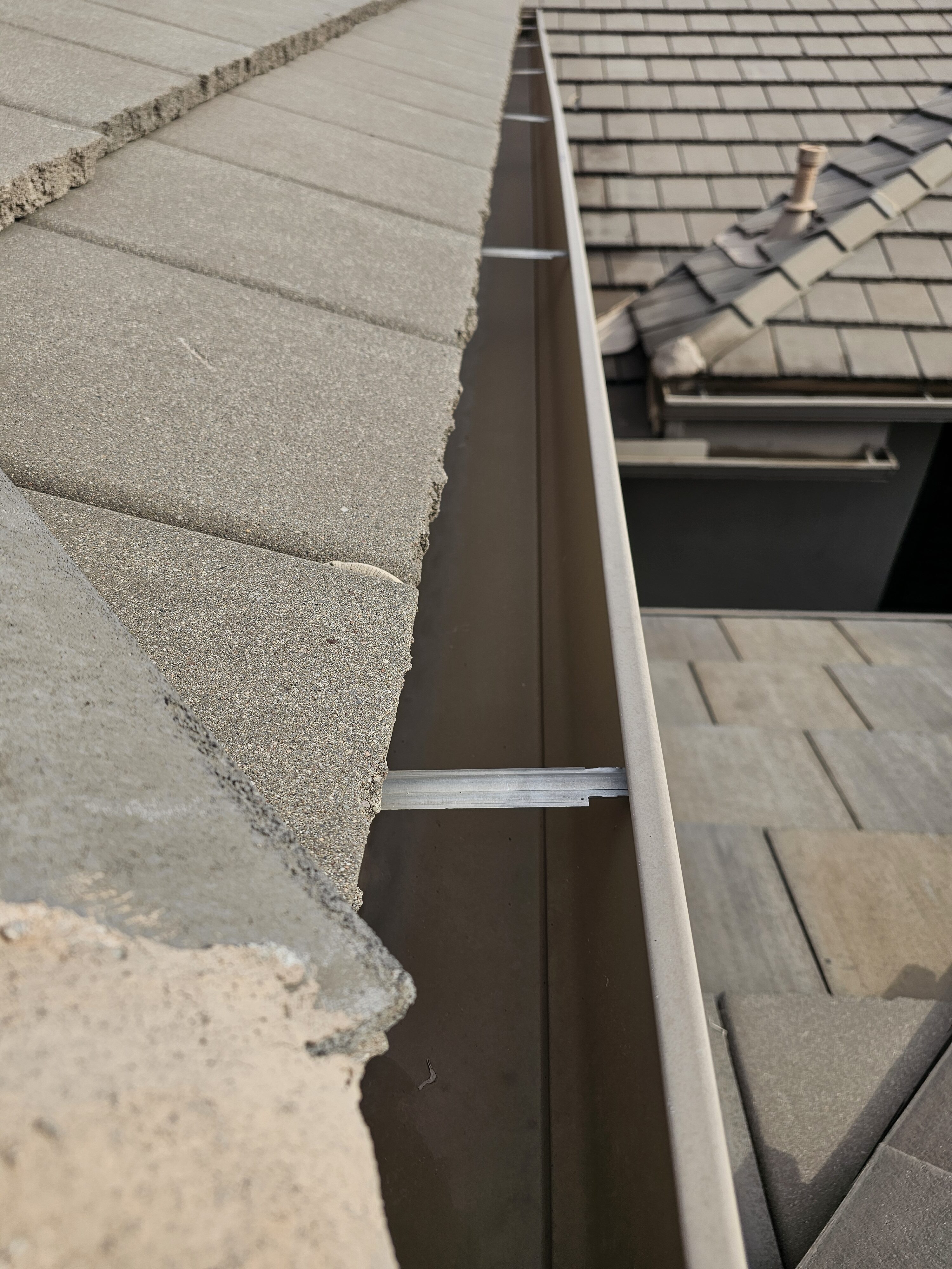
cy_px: 634
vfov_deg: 73.9
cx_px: 476
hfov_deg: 58.9
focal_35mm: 23
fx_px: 843
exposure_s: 1/1044
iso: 20
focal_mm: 6.3
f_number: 1.7
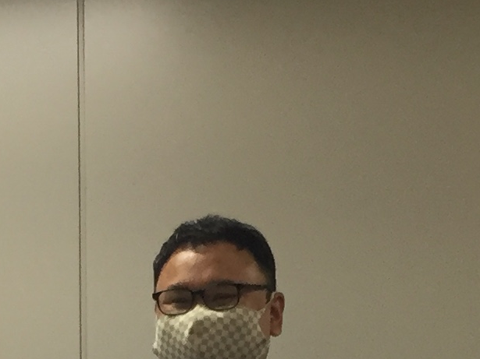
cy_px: 554
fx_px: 2135
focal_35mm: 154
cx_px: 222
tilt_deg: +3.8
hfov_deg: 12.8
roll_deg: -0.5
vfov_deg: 9.3
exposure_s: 1/30
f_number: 2.2
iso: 32
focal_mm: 4.15
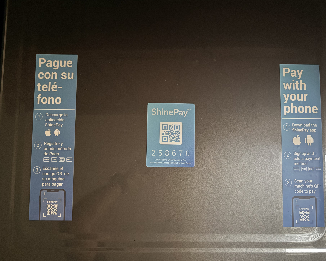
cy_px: 128
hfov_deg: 66.0
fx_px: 251
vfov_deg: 54.9
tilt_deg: -84.7
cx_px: 173
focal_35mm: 26
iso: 1250
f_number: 1.78
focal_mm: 6.76
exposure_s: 1/16
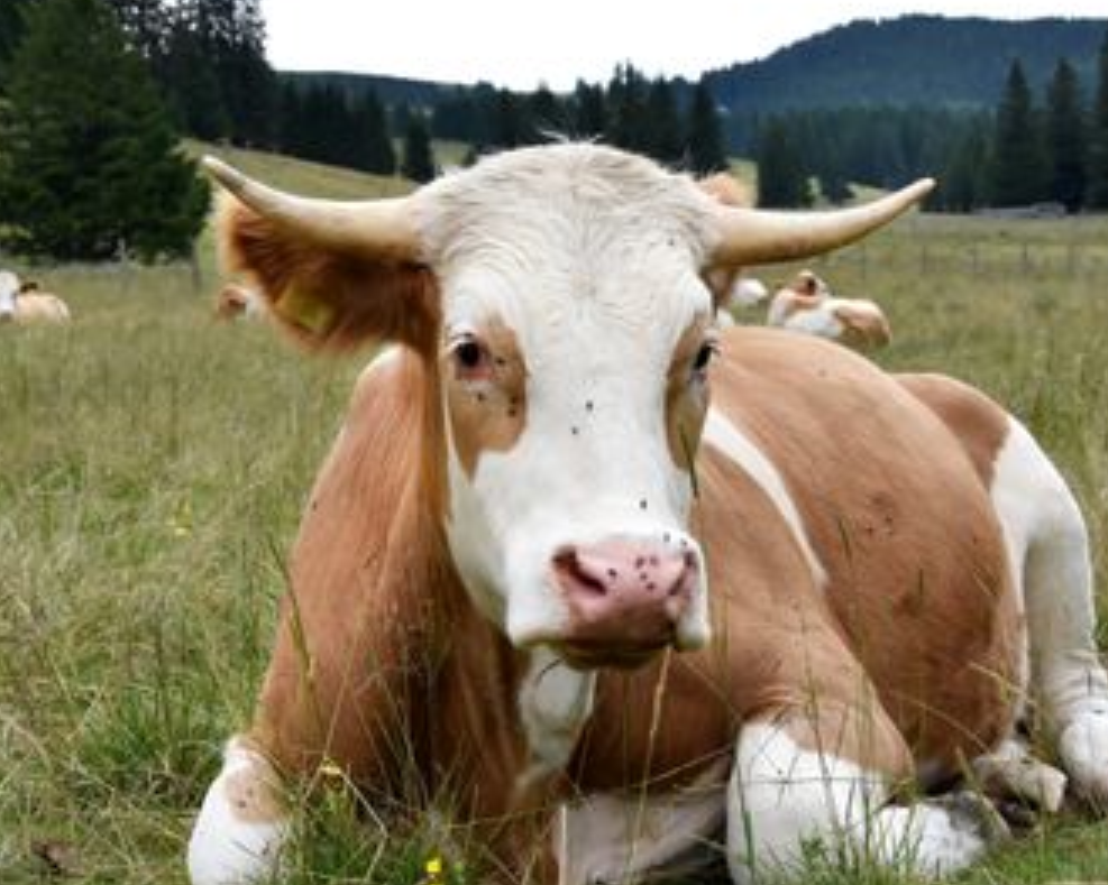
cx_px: 461
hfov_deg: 24.8
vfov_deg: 20.0
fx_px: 2515
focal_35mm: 77
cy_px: 416
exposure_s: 1/500
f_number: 8
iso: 560
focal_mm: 35
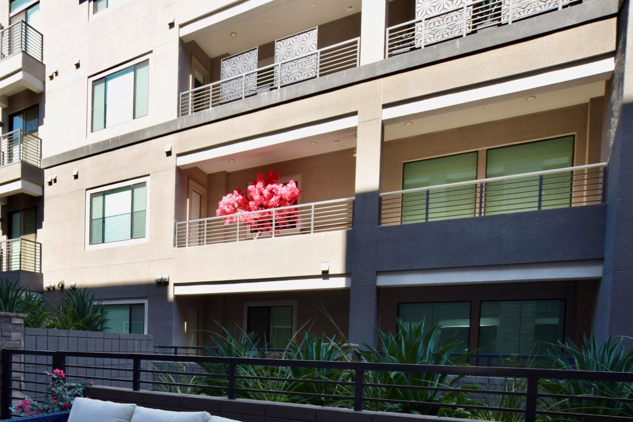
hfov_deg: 67.0
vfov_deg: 47.9
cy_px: 348
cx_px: 158
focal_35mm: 25
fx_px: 440
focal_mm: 10
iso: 100
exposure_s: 1/125
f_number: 5.6
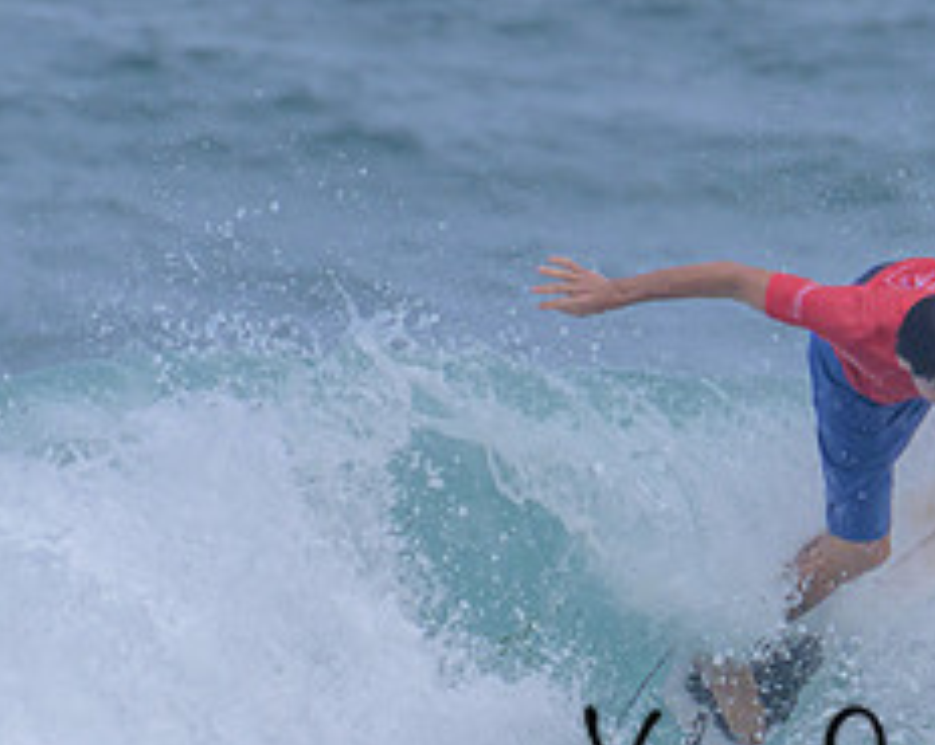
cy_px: 827
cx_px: 990
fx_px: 70199
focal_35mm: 2540
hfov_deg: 0.8
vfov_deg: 0.6
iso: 720
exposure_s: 1/2000
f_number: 11
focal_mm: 800
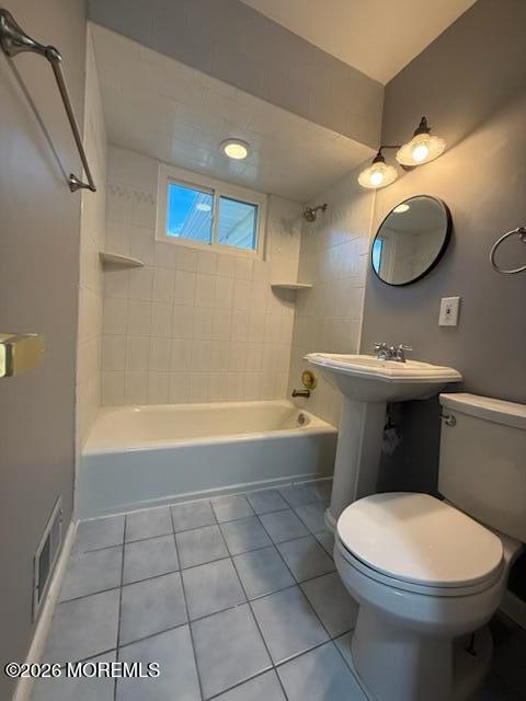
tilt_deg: -3.7
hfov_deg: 85.7
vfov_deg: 102.1
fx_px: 284
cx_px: 263
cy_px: 350
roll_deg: -4.9
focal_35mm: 14
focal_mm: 2.22
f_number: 2.2
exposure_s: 1/120
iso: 250
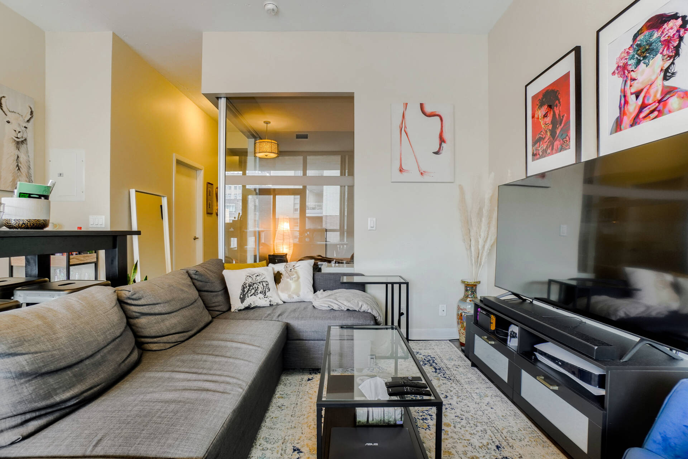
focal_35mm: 15
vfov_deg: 77.3
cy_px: 230
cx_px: 344
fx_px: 287
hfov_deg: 100.4
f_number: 7.1
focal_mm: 10
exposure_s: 1
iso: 500
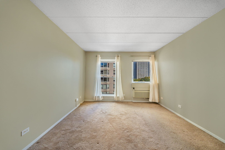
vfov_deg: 90.0
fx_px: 75
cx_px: 112
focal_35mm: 12
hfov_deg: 112.6
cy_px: 75
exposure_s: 1/40
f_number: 9
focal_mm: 12
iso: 640
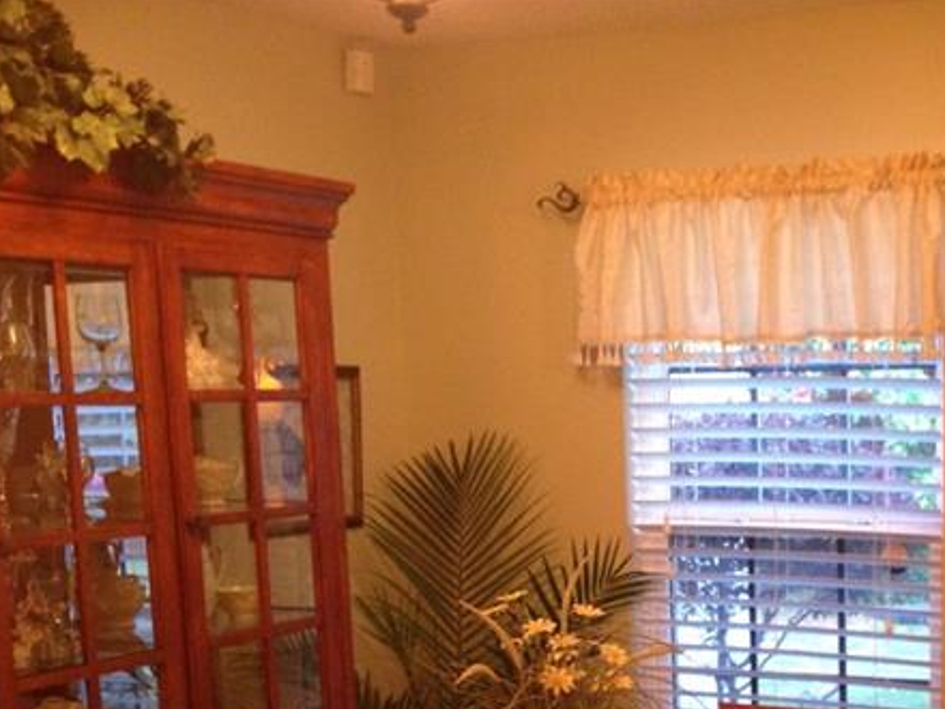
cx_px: 838
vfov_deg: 23.7
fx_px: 1638
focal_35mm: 60
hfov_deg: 30.8
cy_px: 640
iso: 250
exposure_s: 1/20
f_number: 2.4
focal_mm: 4.12
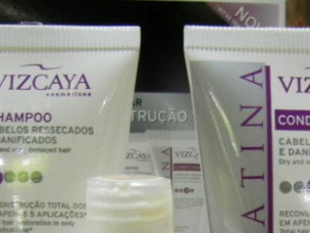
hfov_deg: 30.3
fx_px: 564
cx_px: 225
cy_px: 232
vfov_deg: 22.4
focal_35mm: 63
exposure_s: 1/30
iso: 183
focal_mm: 5.4
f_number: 3.5
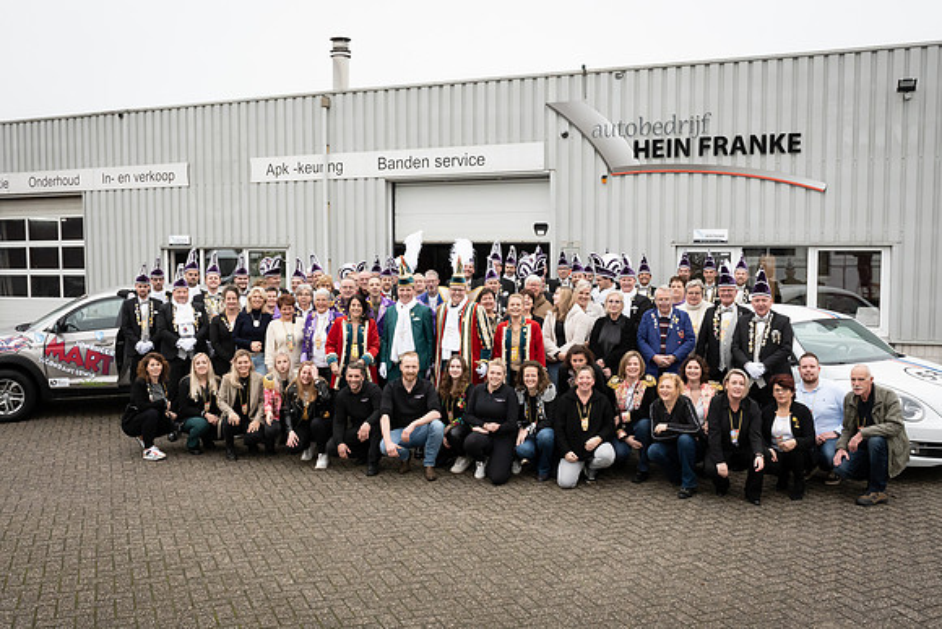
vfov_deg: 37.5
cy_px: 314
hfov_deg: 54.0
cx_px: 466
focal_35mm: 35
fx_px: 925
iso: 1250
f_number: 10
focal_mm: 23
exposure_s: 1/160
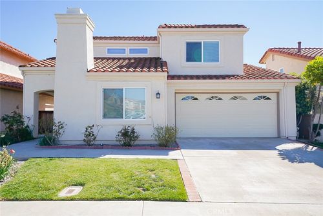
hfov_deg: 75.8
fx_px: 207
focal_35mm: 23
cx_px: 162
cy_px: 108
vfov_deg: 55.0
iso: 100
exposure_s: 1/400
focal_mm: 23.1
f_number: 5.6
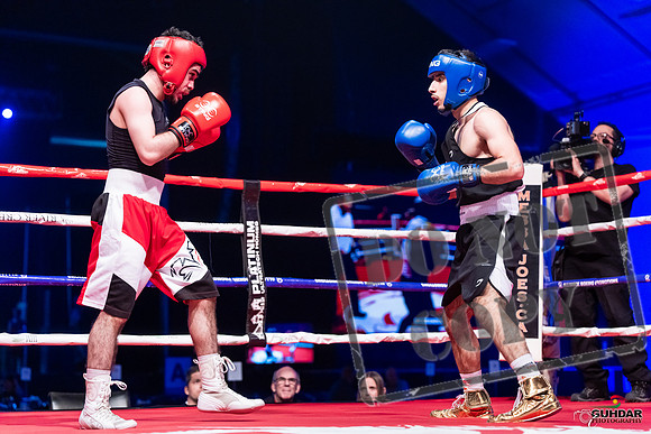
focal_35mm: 70
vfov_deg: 19.5
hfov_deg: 28.8
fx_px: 1266
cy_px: 217
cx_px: 326
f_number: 2.5
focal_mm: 70
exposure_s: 1/1000
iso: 4000
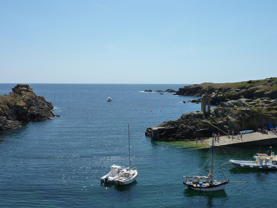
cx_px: 131
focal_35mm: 35
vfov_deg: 40.7
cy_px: 107
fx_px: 280
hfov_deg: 52.6
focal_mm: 5.3
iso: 125
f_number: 5.6
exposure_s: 1/640
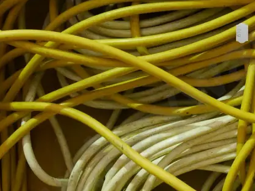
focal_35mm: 74
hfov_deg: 25.7
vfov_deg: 19.9
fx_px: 546
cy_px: 79
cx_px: 216
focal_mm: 15
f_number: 4
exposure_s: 1/13
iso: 3200
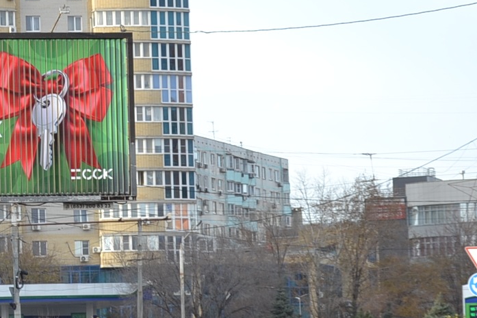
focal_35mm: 238
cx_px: -71
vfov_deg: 5.8
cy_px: 177
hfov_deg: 8.6
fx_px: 3154
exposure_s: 1/100
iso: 100
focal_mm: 48
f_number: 5.6
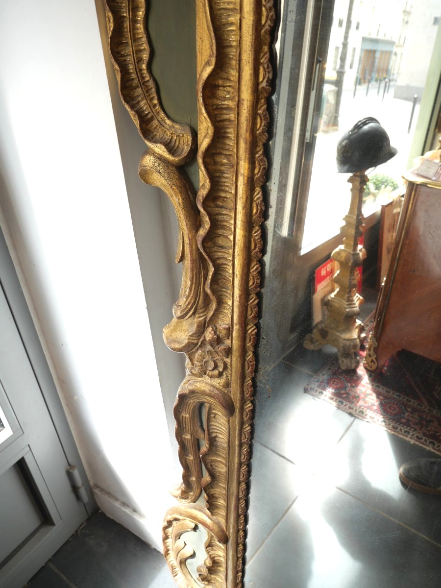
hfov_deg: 49.7
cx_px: 220
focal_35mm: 28
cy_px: 294
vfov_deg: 63.4
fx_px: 476
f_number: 4.5
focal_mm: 14
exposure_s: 1/80
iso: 200
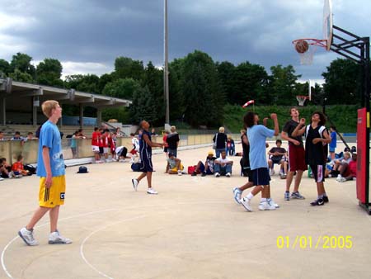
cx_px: 186
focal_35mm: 42
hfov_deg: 44.8
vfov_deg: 34.4
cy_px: 140
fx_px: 450
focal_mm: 7
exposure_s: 1/759
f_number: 2.9
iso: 80
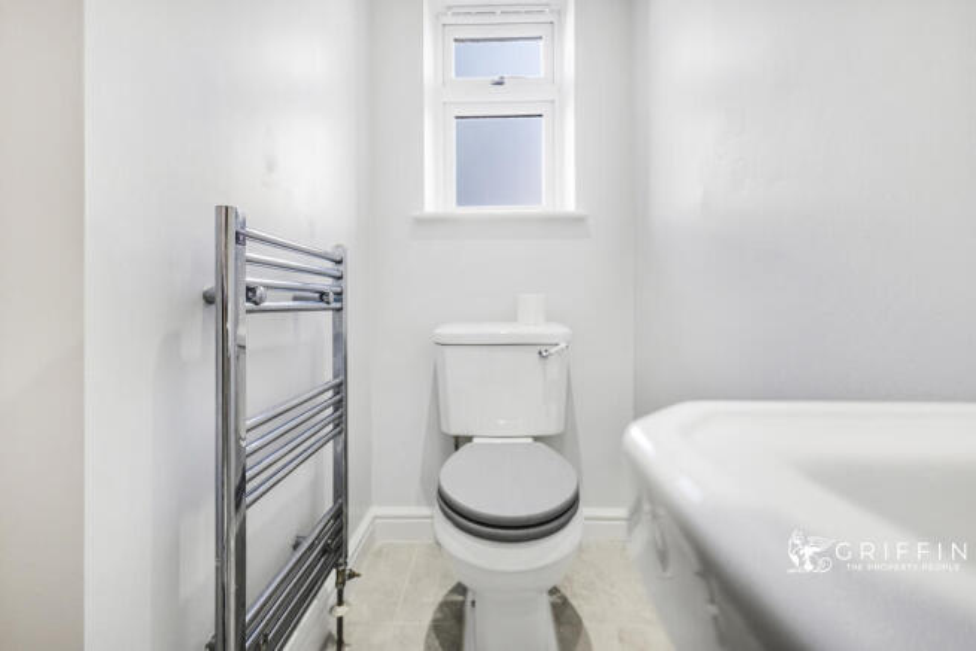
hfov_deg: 104.2
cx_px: 488
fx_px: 380
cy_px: 326
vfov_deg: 81.2
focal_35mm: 14
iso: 100
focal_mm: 14
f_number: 2.8
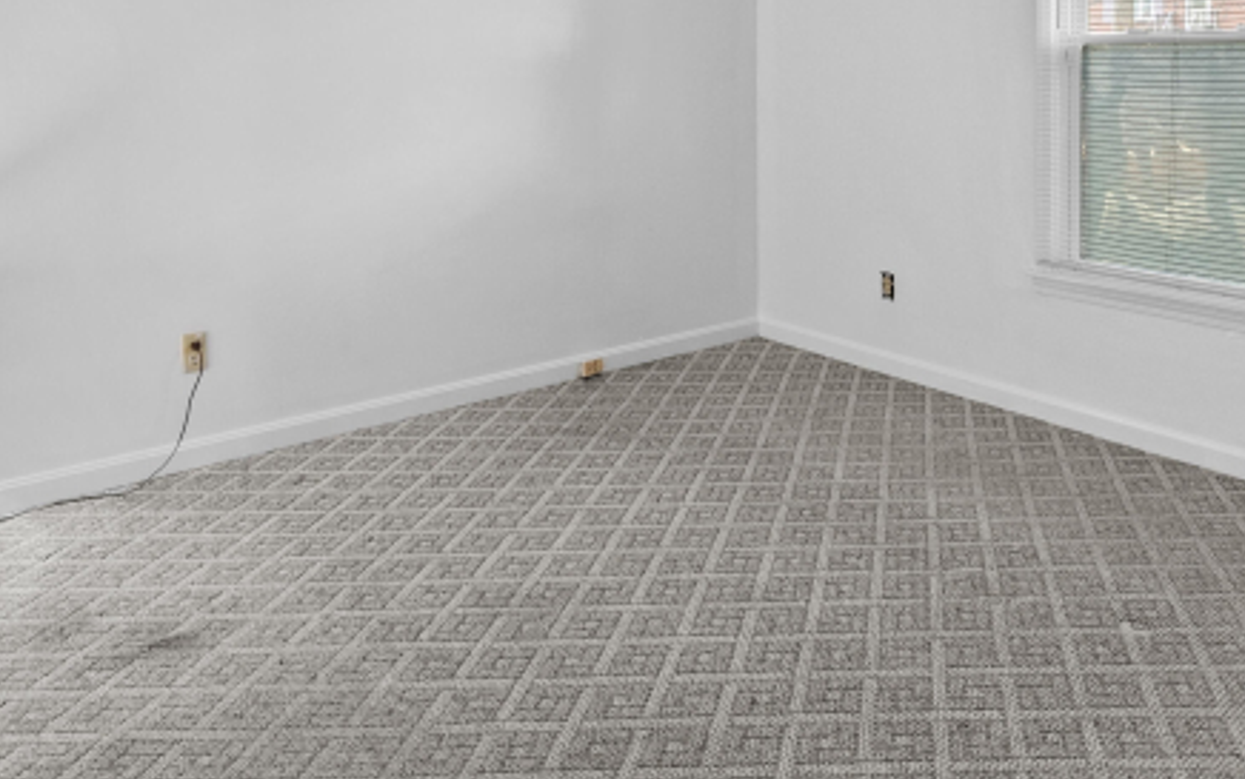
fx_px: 951
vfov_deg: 41.2
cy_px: 80
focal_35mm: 28
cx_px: 575
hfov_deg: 66.4
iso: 1250
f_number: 11
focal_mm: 16
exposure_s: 1/2
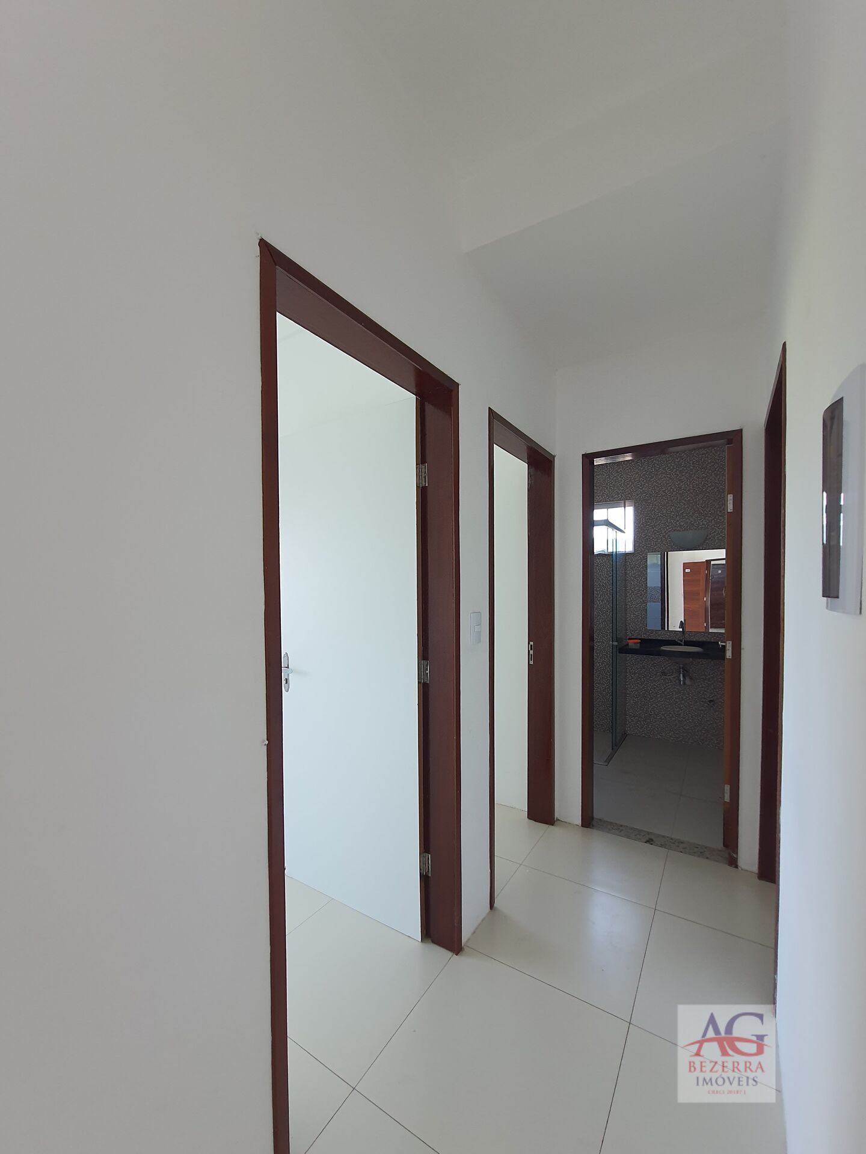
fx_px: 434
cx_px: 433
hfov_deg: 89.9
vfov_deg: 106.2
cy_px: 577
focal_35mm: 13
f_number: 2.2
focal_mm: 1.74
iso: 80
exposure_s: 1/60
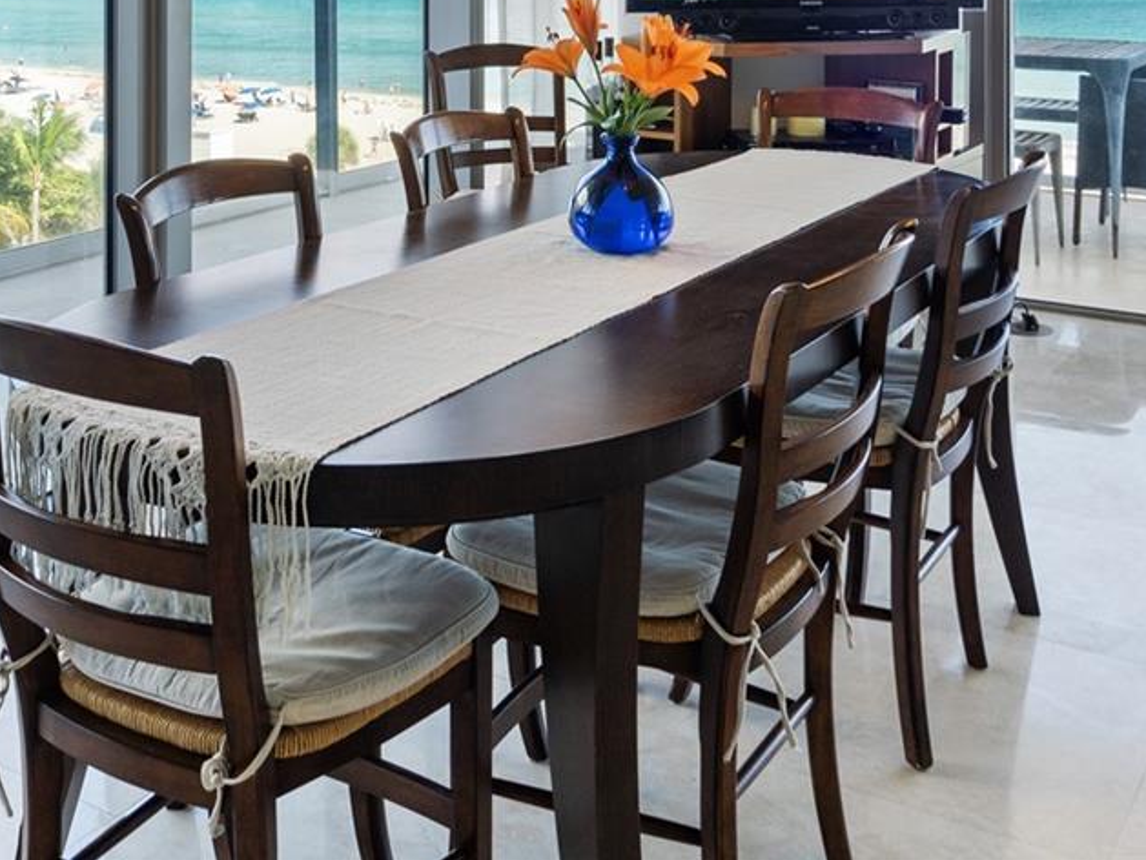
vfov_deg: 29.4
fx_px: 1457
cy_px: -108
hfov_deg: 42.9
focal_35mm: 44
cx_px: 536
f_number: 8
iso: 400
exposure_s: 1/40
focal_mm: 18
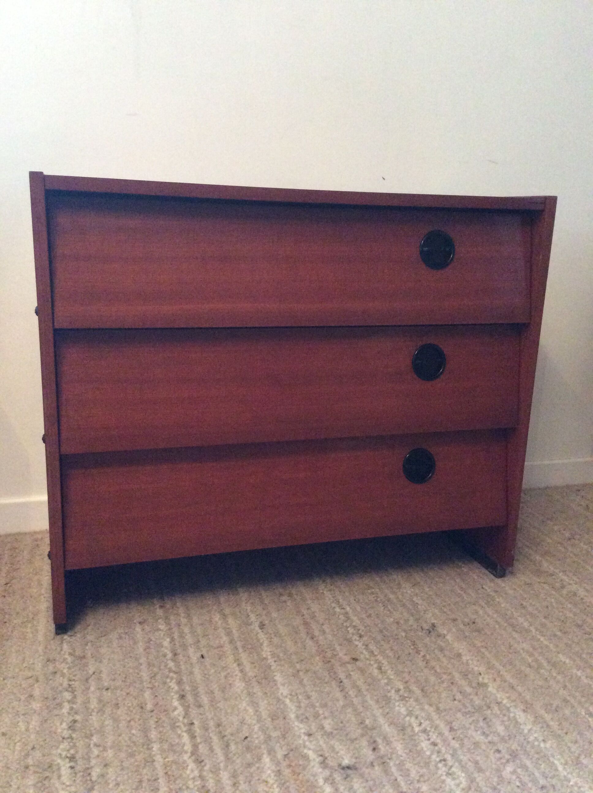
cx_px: 296
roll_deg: -1.8
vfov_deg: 56.9
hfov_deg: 44.1
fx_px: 733
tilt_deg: -14.4
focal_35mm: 32
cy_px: 396
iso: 400
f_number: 2.4
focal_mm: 3.3
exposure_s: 1/17
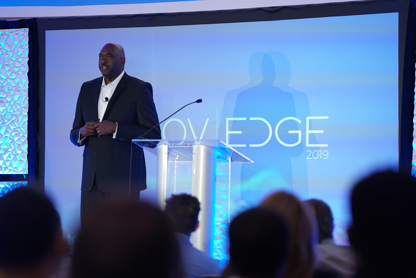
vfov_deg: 9.3
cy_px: 139
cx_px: 208
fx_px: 1700
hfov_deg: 14.0
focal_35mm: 147
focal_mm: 147
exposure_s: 1/100
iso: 1250
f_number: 2.8
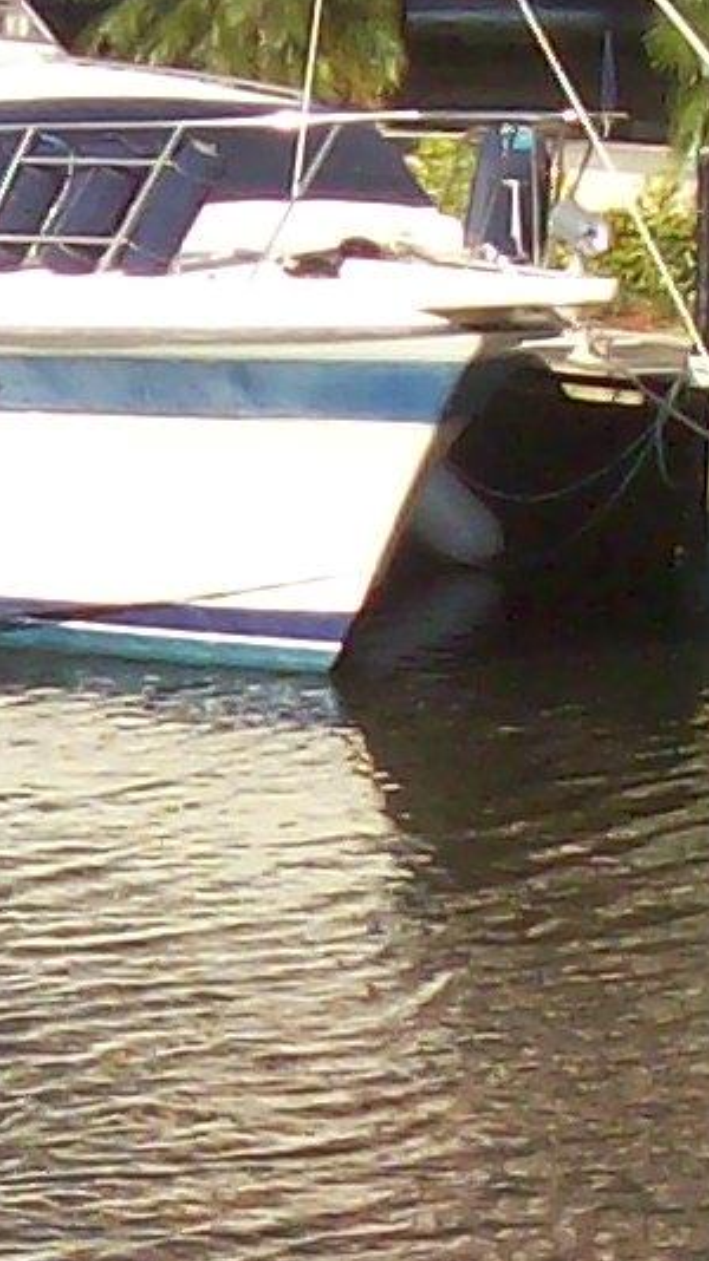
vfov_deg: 11.3
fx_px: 6323
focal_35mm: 189
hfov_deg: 6.4
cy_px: 1270
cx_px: -85
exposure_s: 1/378
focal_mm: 6
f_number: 4.8
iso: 80
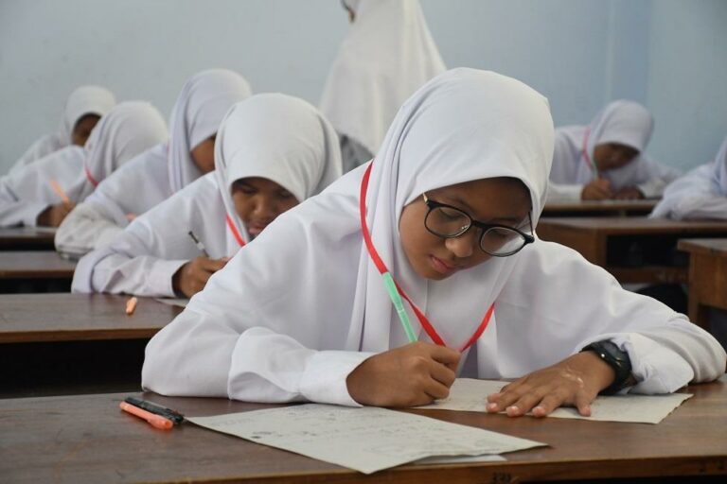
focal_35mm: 90
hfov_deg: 22.6
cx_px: 364
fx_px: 1817
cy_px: 242
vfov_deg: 15.2
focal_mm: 60
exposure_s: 1/100
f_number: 5
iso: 800
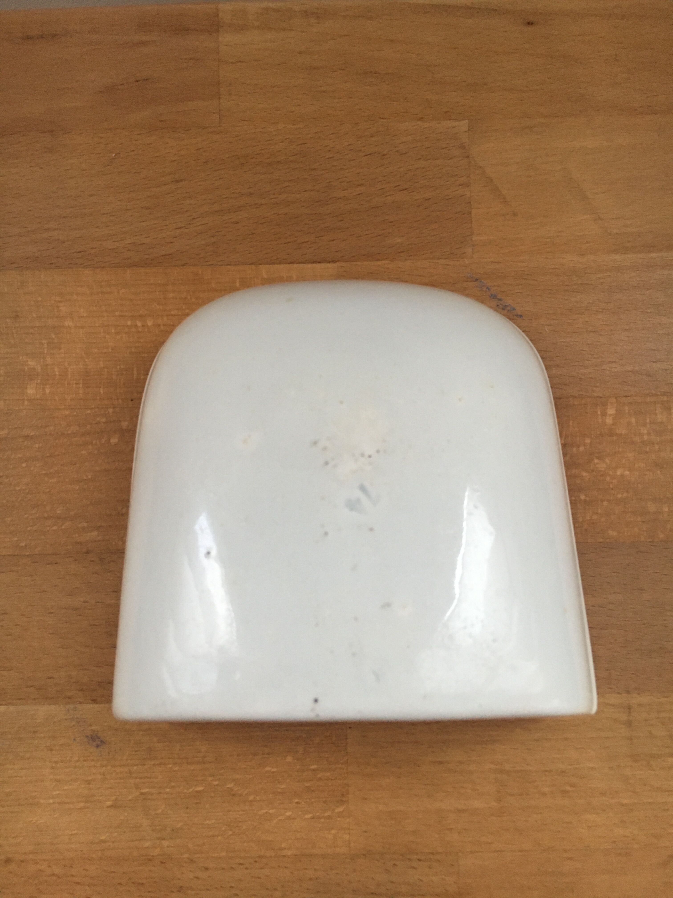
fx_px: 752
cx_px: 336
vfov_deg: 61.7
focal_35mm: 29
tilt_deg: -86.6
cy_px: 449
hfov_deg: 48.2
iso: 160
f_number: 2.2
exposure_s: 1/33
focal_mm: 4.15
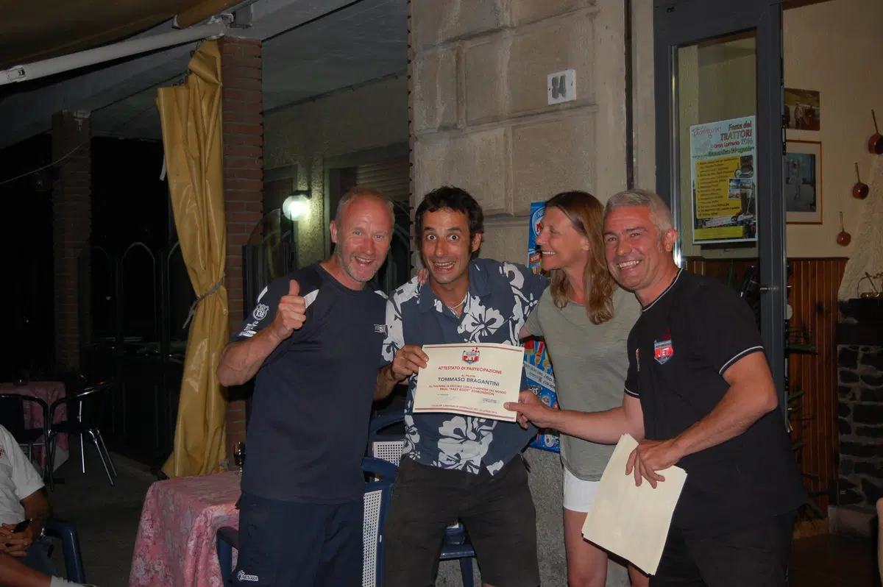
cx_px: 442
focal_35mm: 46
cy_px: 294
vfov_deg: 28.9
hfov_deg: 42.4
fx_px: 1140
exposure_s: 1/60
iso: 400
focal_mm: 31
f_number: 4.5
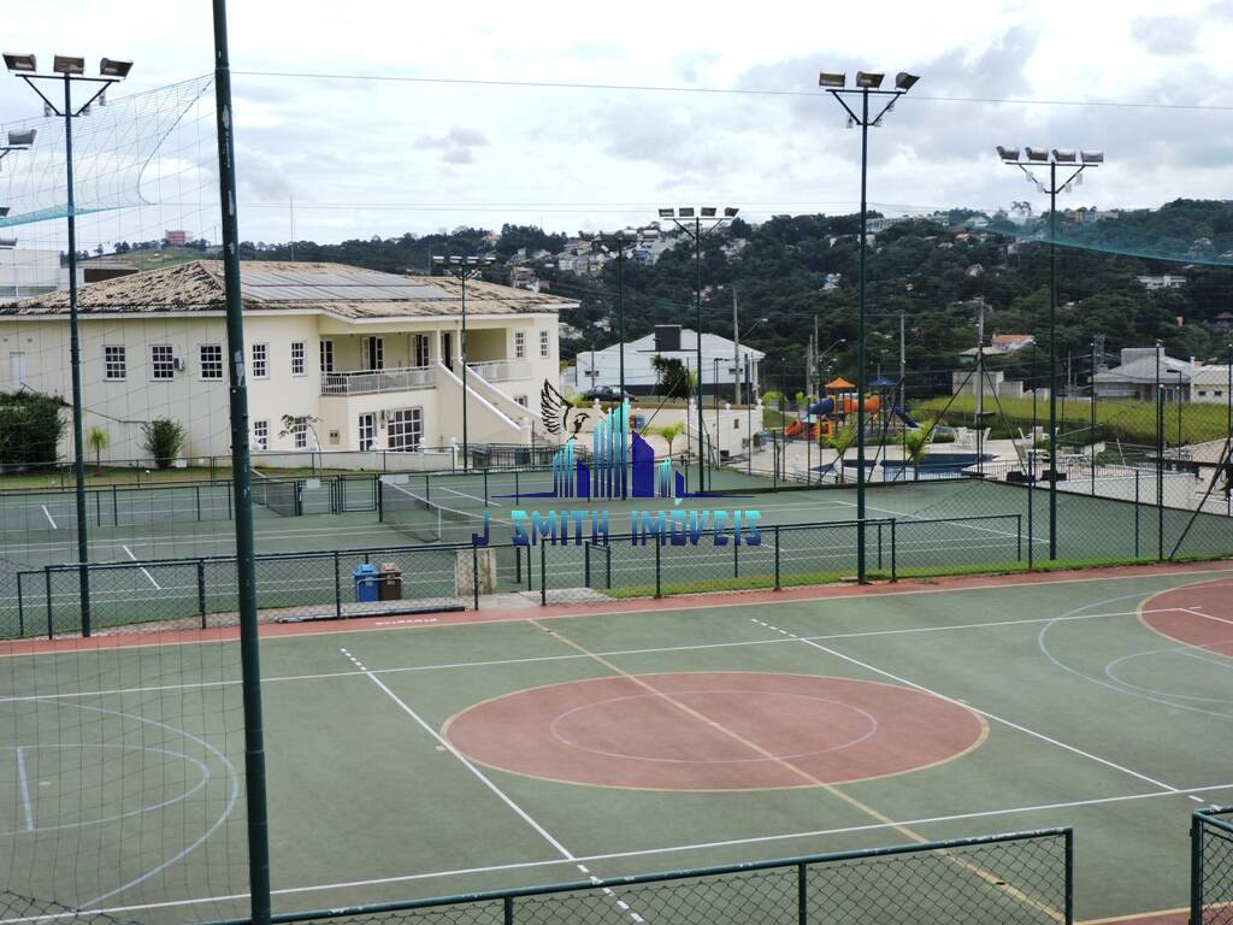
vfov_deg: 26.6
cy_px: 462
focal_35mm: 55
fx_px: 1959
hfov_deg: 34.9
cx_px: 616
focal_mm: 9.8
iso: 100
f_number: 3.7
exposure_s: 1/640
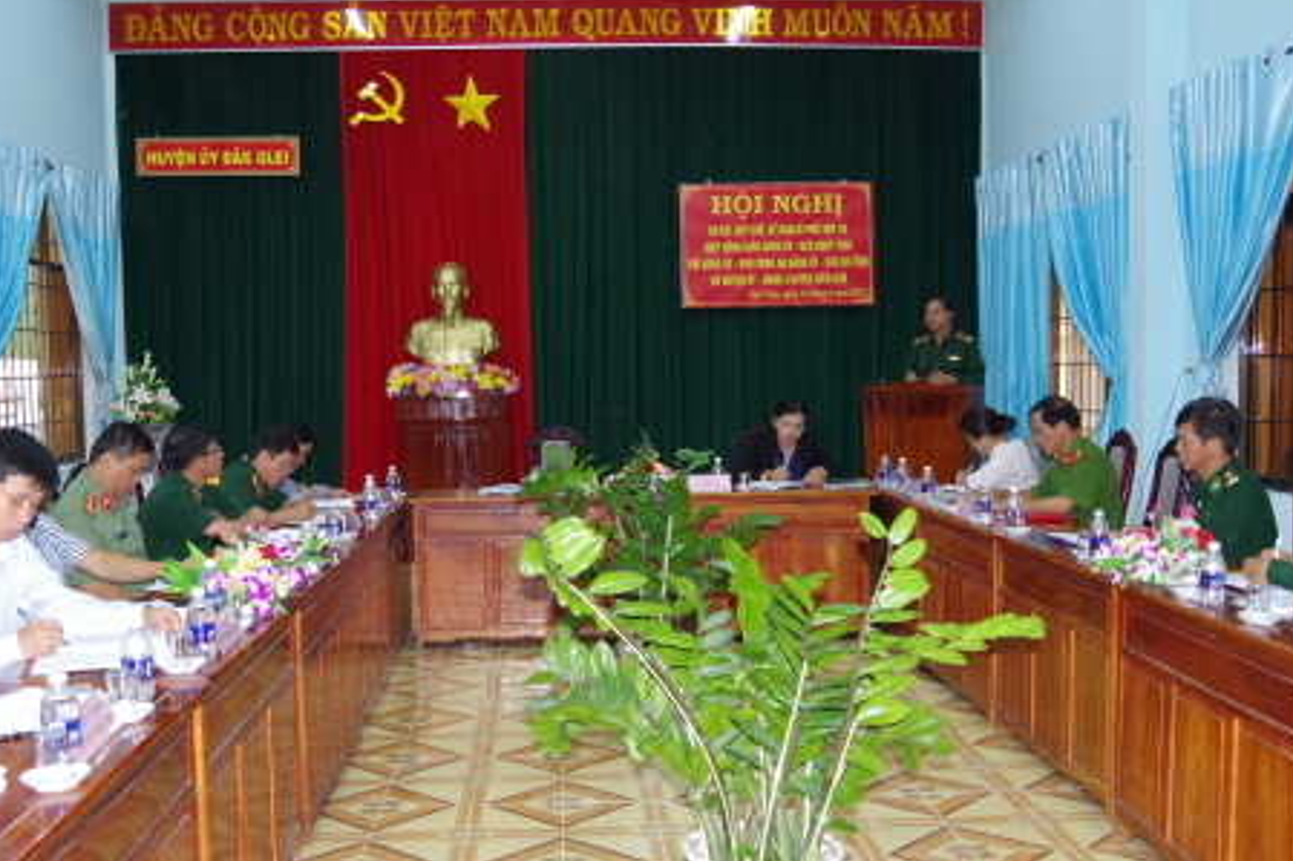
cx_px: 625
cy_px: 466
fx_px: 1386
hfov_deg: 50.0
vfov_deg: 34.5
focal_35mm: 39
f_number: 6.3
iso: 1600
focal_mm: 21
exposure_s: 1/60
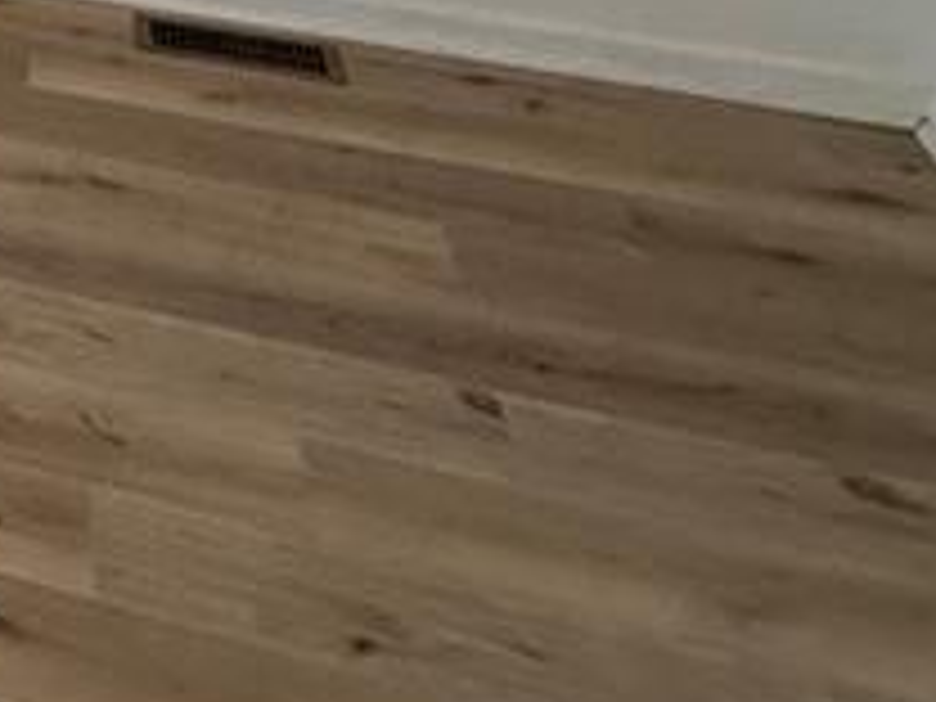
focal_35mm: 69
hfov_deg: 19.2
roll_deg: +0.9
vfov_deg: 17.6
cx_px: -860
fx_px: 1866
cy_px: -531
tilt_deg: -8.5
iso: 250
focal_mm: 2.22
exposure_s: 1/120
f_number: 2.2
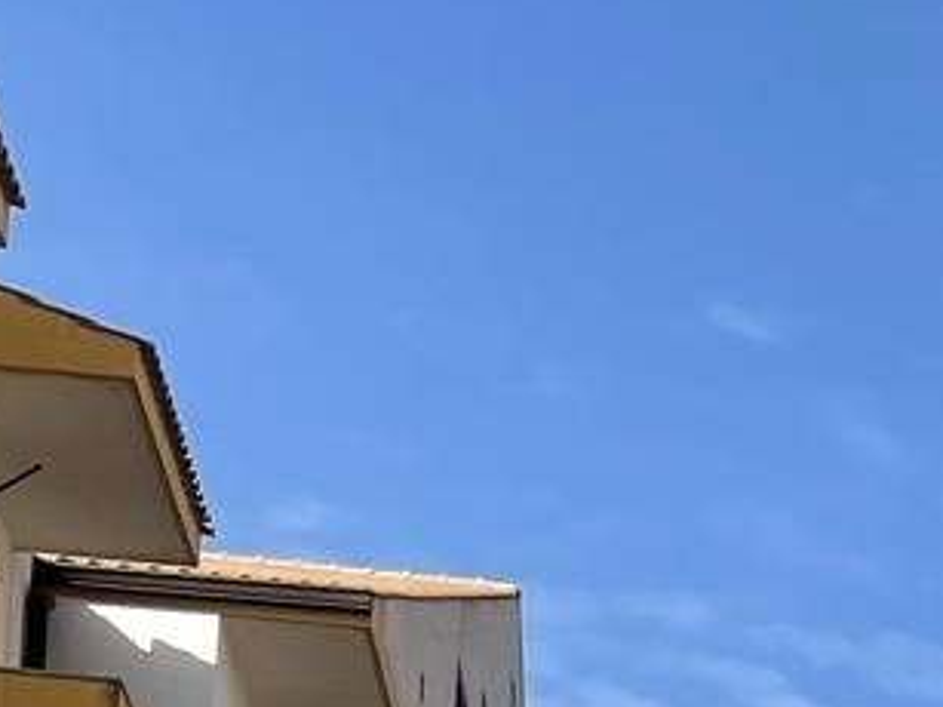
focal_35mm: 171
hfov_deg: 11.3
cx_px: 1210
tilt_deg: -0.2
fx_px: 4657
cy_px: 2207
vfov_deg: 7.5
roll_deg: -3.0
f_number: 1.6
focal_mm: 5.1
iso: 32
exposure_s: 1/5376
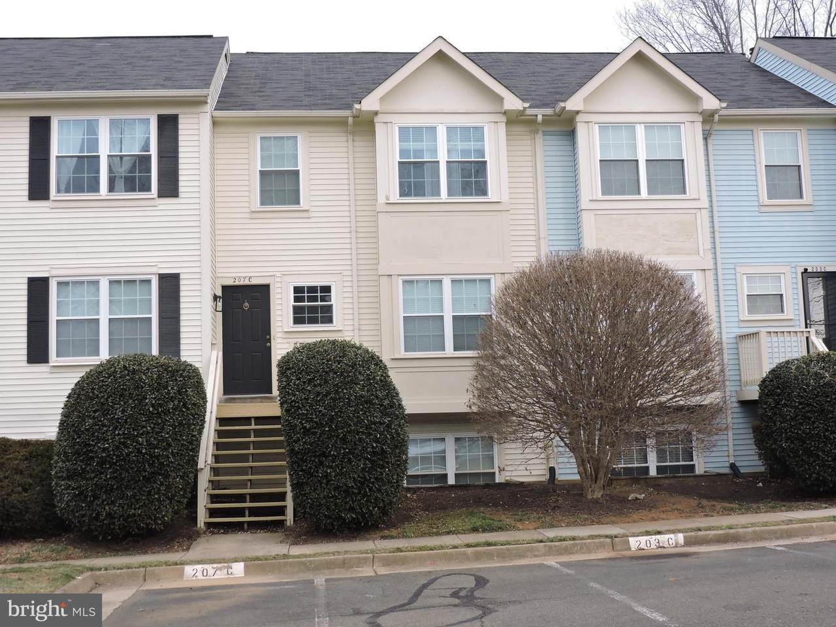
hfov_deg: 40.4
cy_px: 314
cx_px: 418
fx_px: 1135
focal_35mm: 47
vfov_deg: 30.9
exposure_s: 1/320
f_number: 3.5
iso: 180
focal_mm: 8.4
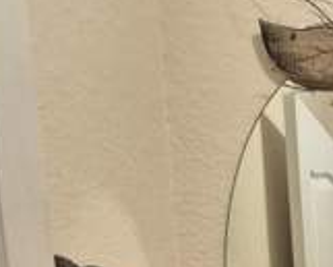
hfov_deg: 19.7
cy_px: 551
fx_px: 878
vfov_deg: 14.2
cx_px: 434
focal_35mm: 89
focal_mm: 5.4
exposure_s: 1/120
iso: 250
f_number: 1.8
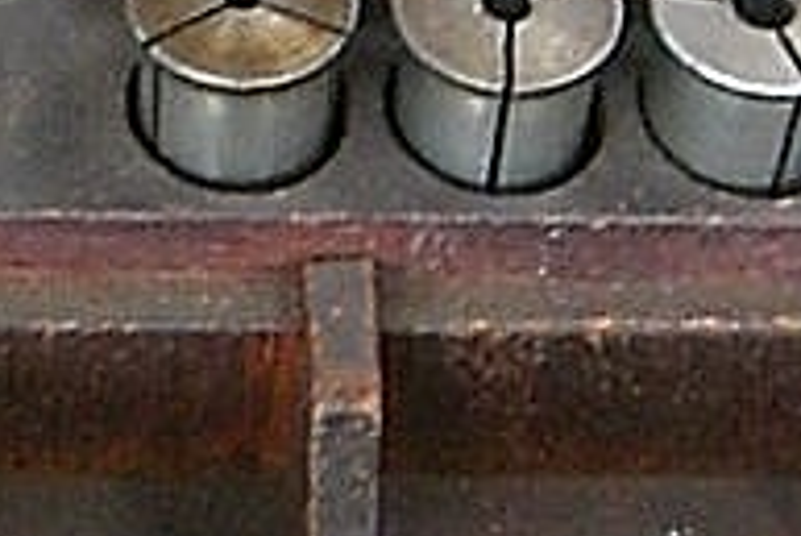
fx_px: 2917
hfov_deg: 15.5
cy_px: 204
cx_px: 174
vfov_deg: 10.5
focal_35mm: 131
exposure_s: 1/25
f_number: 2.7
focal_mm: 6.2
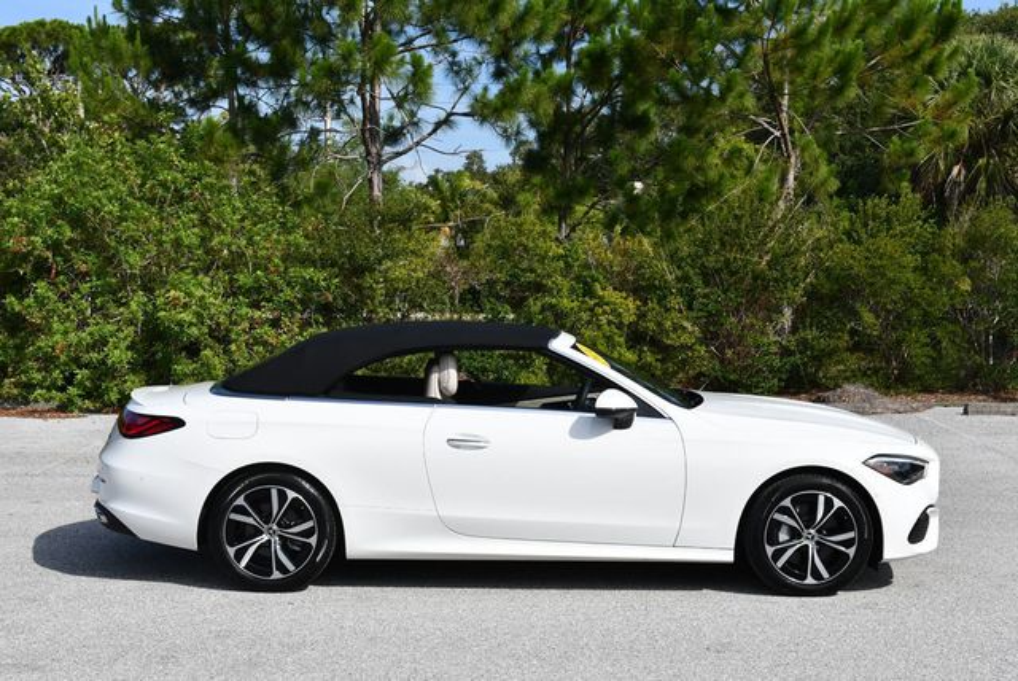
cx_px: 509
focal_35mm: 56
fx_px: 1585
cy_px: 340
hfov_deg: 35.6
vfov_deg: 24.2
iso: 100
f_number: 9
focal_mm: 28
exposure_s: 1/320
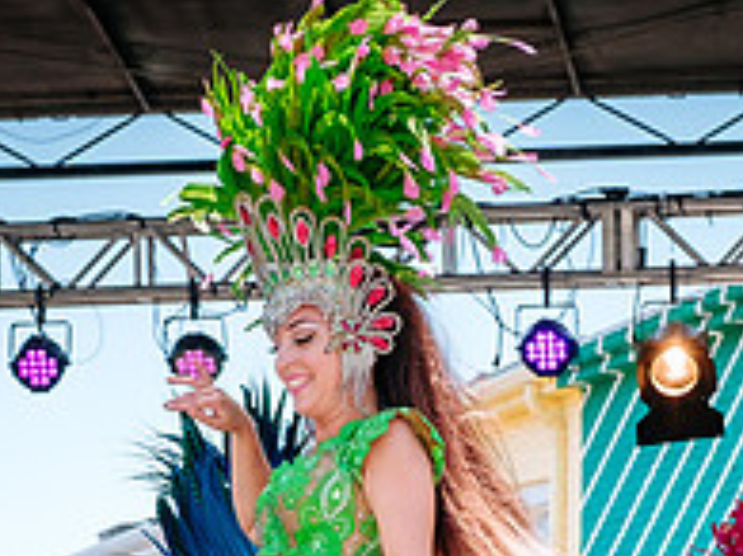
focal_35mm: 199
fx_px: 4269
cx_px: 447
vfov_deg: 7.4
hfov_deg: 9.9
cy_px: 692
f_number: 3.6
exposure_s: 1/1250
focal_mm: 38.8
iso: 200
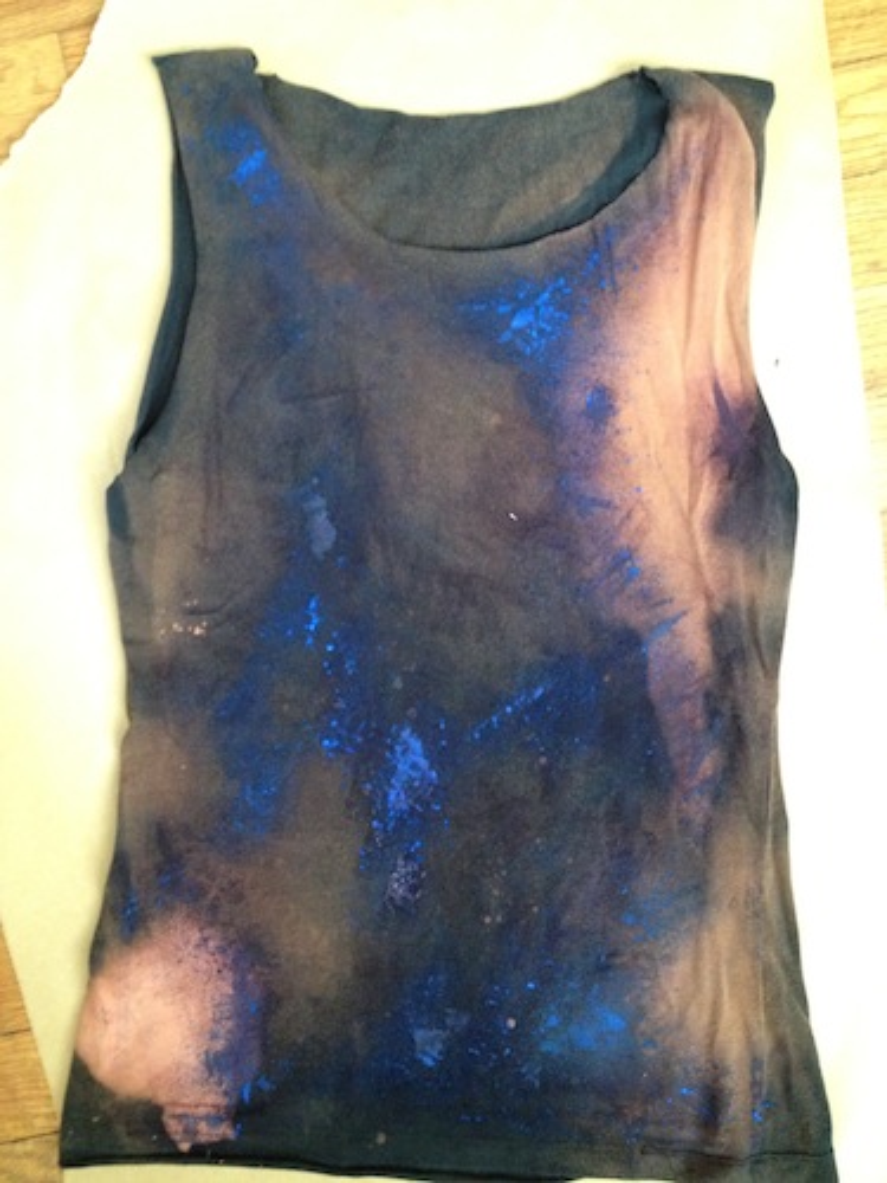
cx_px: 444
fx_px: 1196
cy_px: 592
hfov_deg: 40.7
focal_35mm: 35
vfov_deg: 52.6
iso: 400
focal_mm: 4.28
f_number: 2.4
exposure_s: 1/17
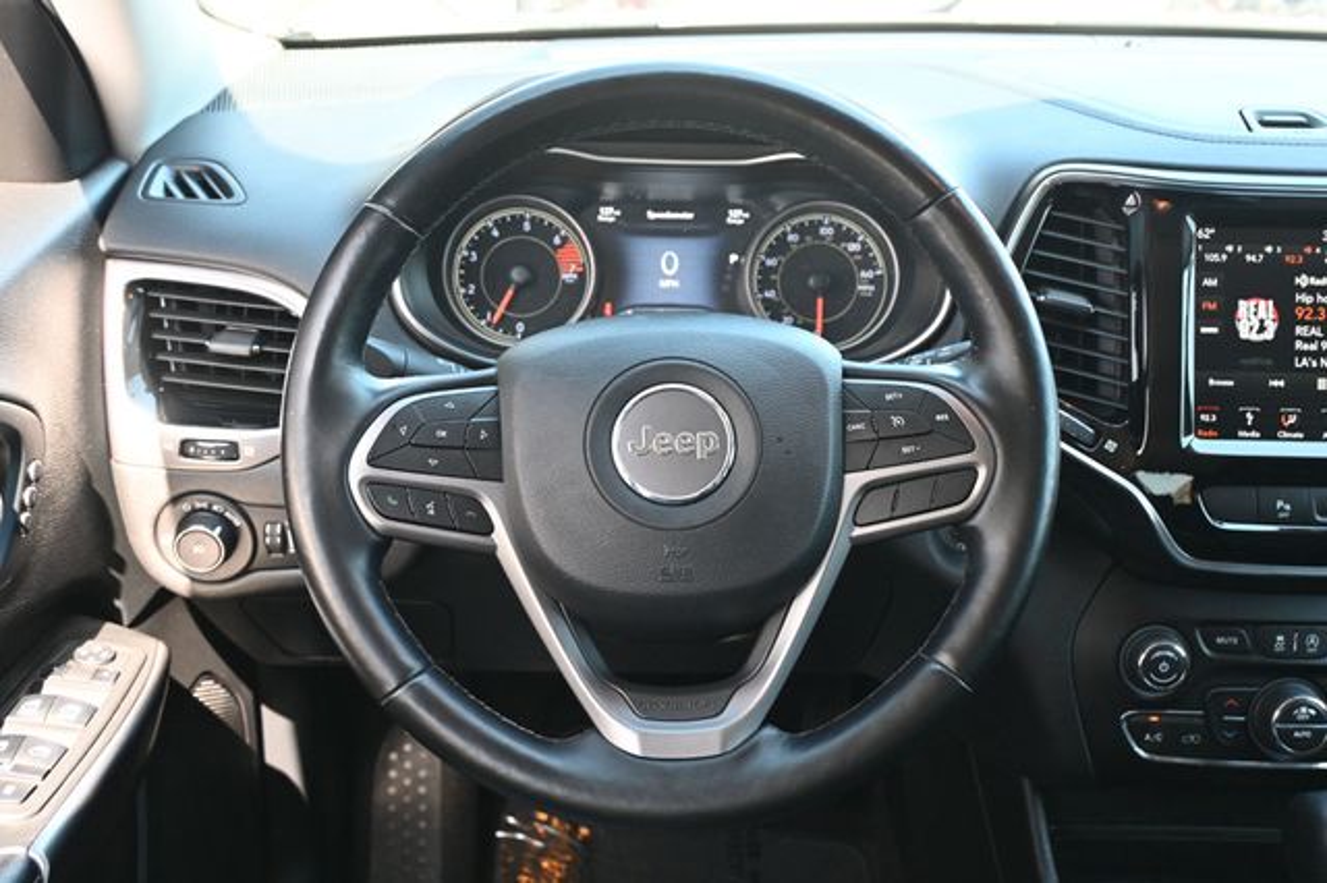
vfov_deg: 35.5
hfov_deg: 51.3
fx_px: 1382
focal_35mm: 38
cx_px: 664
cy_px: 442
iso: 1250
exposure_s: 1/125
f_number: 4.2
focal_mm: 25
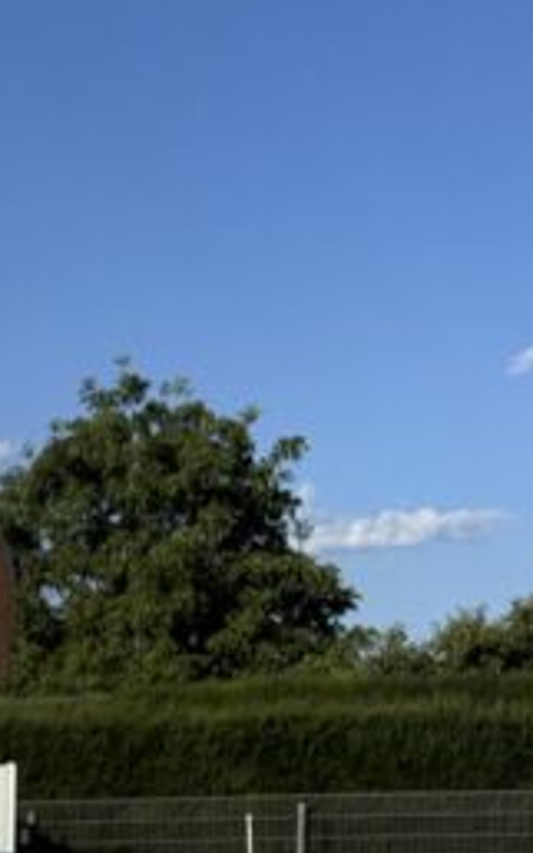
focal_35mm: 79
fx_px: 1838
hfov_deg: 15.0
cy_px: 1075
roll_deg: +0.9
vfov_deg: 23.5
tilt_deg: -6.0
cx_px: -334
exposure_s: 1/8929
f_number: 1.78
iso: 80
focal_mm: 6.86
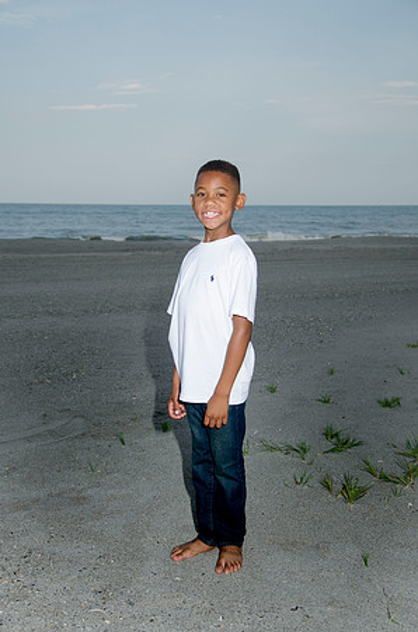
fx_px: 892
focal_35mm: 51
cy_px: 316
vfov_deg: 39.0
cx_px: 209
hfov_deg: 26.4
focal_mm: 34
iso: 100
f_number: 5.6
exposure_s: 1/250
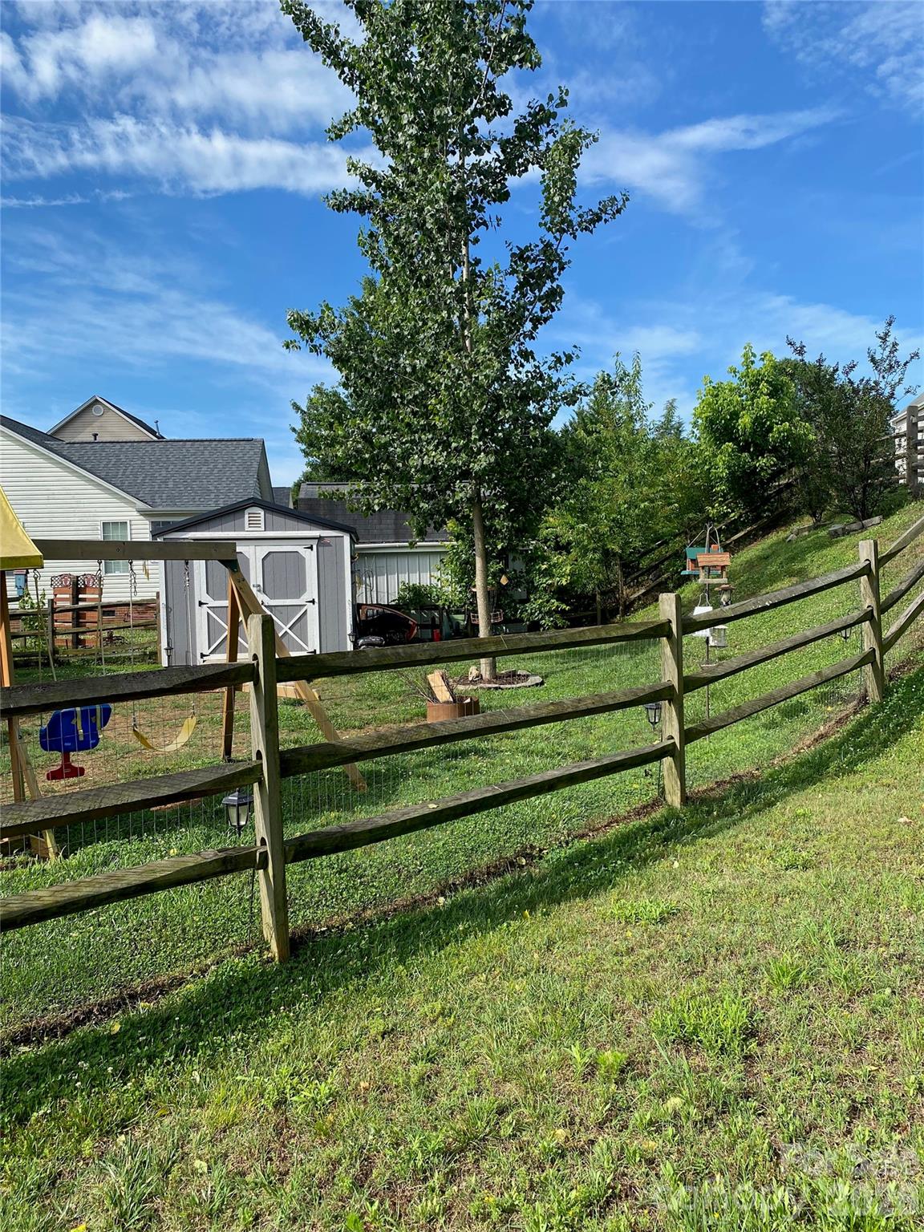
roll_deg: +1.5
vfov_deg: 67.3
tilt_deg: +0.7
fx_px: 925
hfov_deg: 53.1
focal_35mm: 26
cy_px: 616
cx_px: 462
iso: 32
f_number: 1.8
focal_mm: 4.25
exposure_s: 1/1961
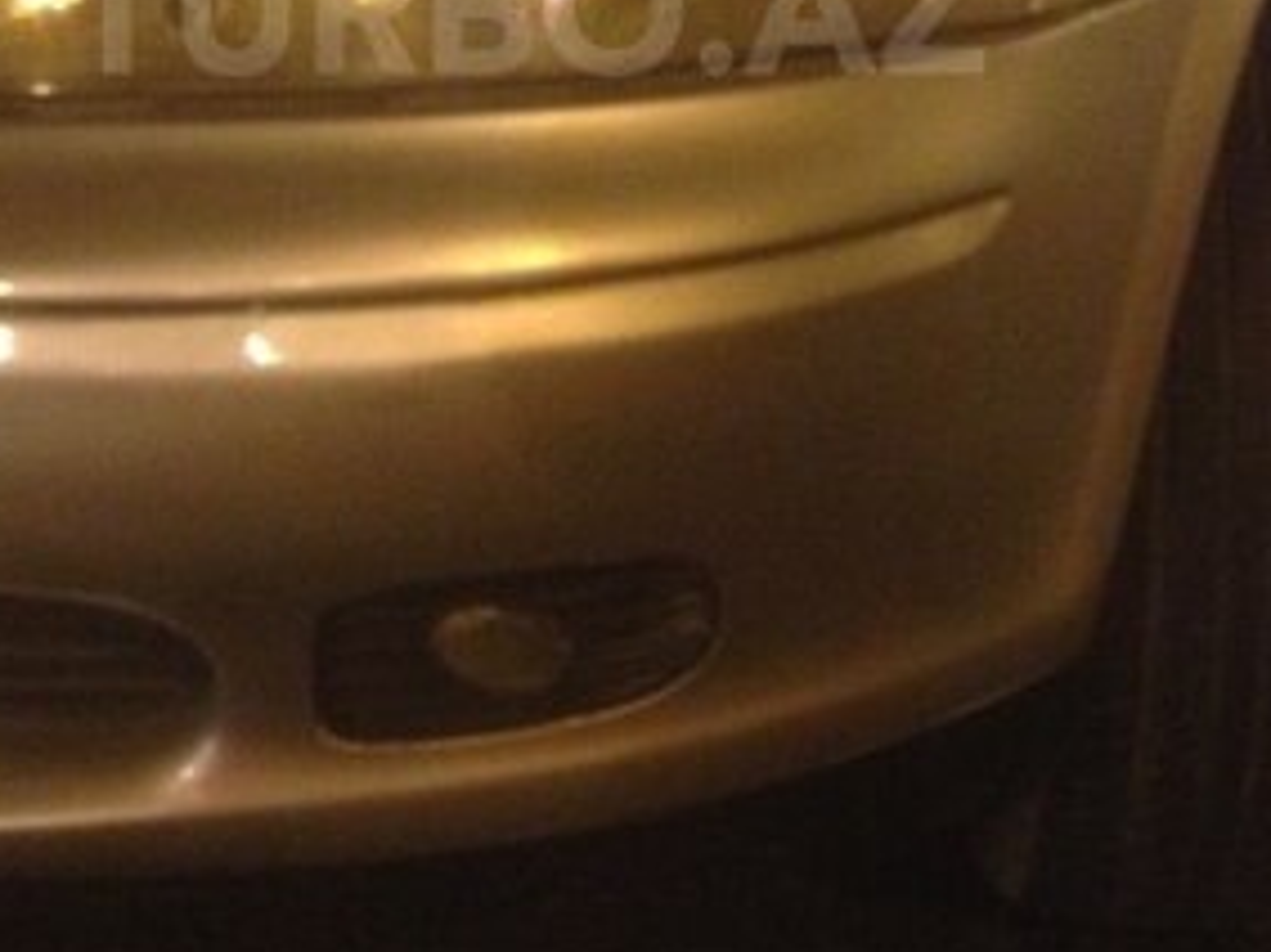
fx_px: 2826
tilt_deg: -6.0
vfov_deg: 18.6
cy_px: 7
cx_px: 525
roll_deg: +0.5
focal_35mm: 77
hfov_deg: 25.3
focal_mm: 4.12
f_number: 2.4
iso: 400
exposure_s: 1/15
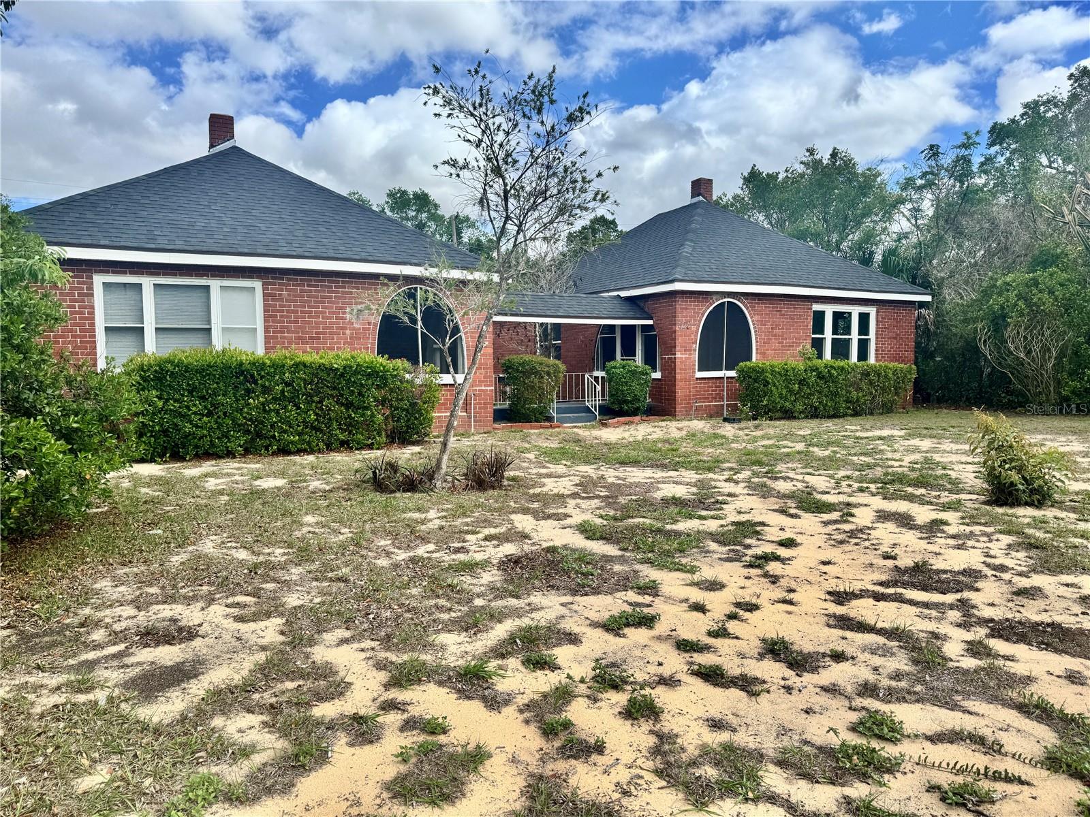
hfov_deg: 71.6
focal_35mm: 24
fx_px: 756
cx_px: 545
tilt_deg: -4.4
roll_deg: +0.2
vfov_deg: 56.8
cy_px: 408
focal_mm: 6.76
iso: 80
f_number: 1.78
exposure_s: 1/4950
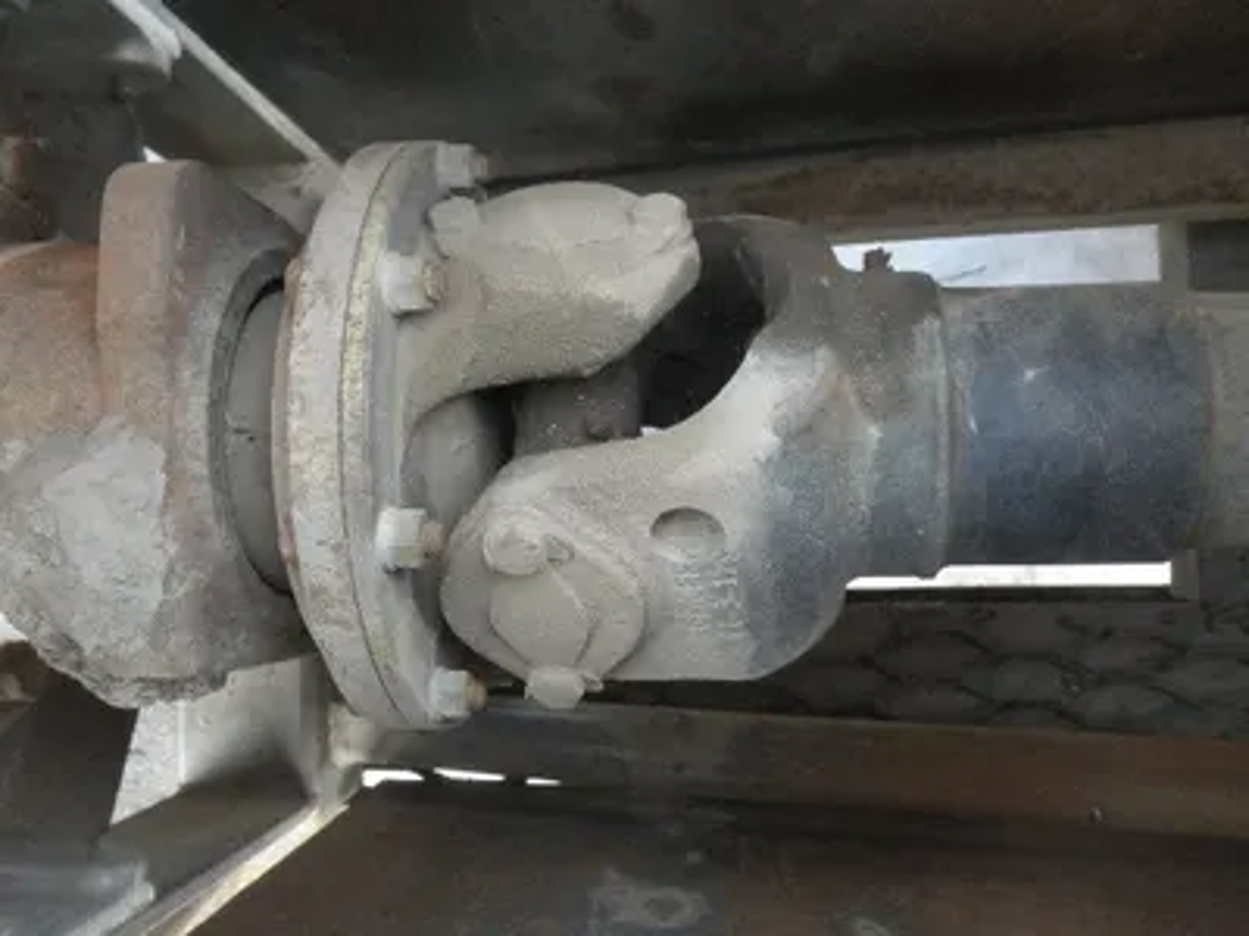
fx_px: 1010
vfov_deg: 49.7
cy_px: 468
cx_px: 624
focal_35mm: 28
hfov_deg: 63.4
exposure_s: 1/40
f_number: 3
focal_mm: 5
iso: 200
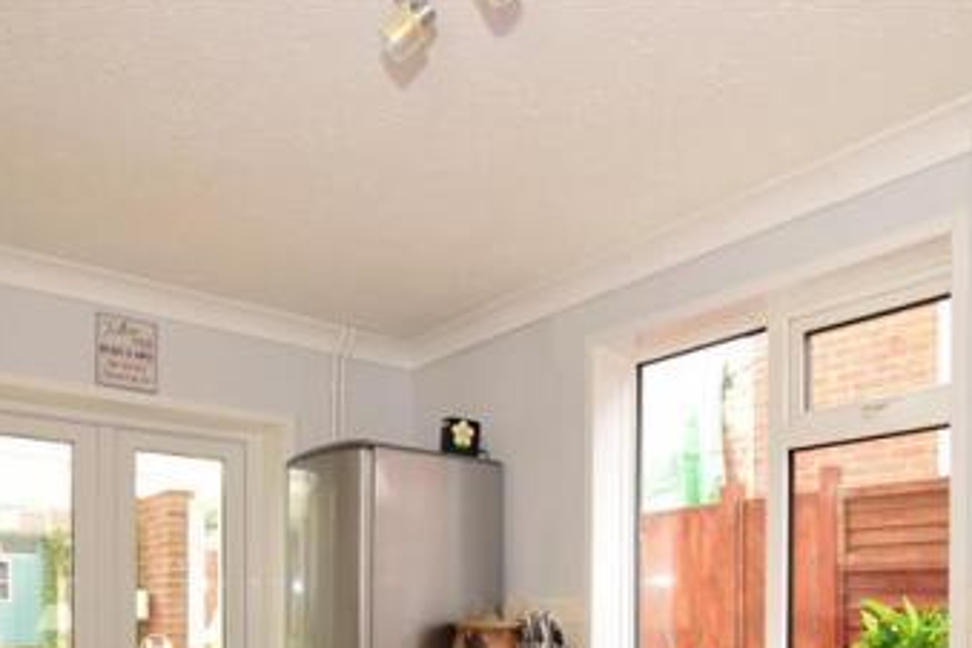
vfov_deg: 40.5
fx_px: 783
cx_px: 516
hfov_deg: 63.6
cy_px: 618
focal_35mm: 29
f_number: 5
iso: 200
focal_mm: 10
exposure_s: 1/50
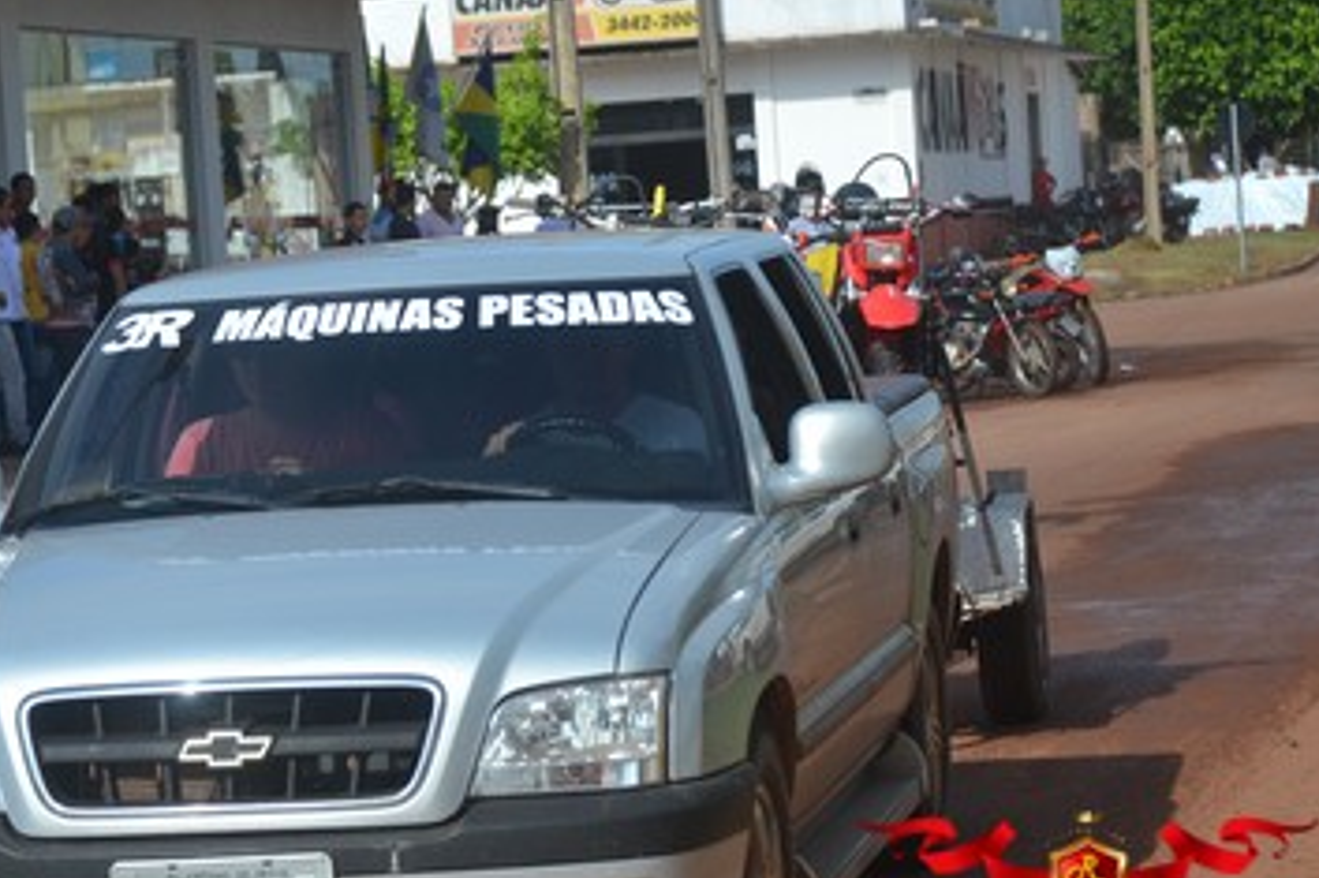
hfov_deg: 13.4
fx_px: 5603
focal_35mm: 153
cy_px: 493
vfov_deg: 9.0
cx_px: 527
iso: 100
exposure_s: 1/500
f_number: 5.6
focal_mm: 80
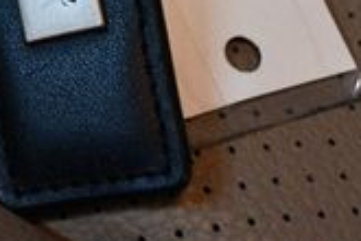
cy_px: -208
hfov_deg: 10.6
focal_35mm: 186
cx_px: -208
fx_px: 1865
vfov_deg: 7.2
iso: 3200
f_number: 4.8
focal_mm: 32
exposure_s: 1/80
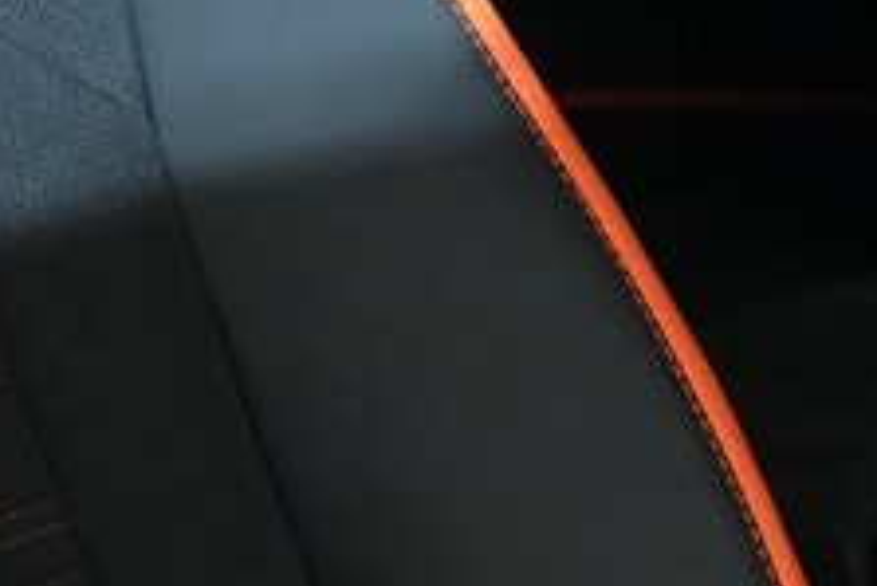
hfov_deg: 10.1
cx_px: 1085
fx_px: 4900
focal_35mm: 201
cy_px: -96
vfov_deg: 6.8
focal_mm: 23
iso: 2000
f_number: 2.5
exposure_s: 1/160
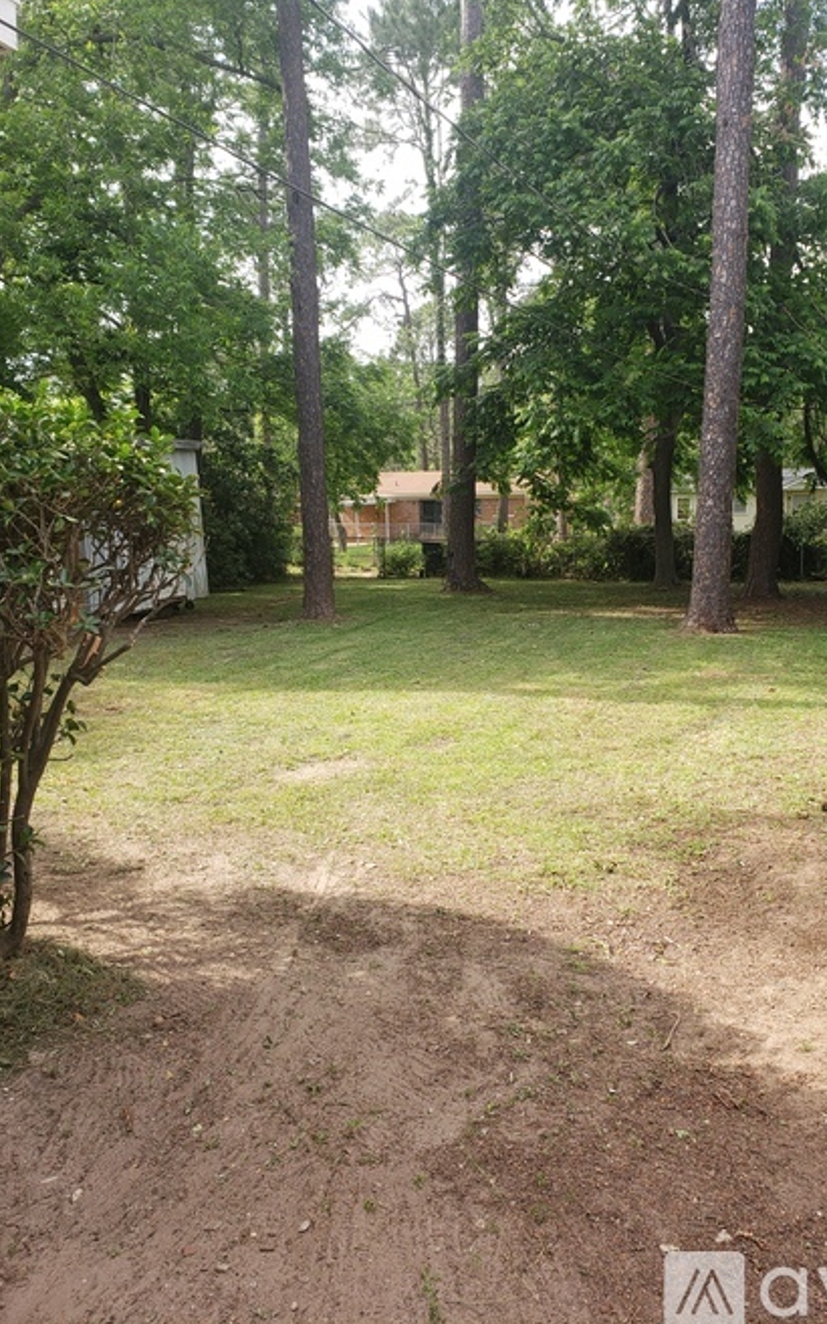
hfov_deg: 44.4
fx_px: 1010
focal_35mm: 28
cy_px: 659
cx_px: 486
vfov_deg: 66.5
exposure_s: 1/221
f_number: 2.4
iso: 50
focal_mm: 4.3
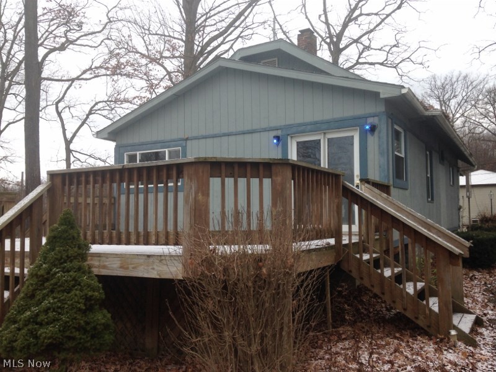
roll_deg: +2.8
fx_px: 473
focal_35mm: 33
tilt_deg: +3.2
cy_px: 186
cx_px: 248
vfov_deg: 42.9
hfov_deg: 55.4
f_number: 2.4
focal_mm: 4.12
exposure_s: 1/244
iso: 50
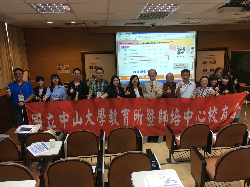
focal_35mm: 29
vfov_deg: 48.2
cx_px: 125
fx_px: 209
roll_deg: +0.6
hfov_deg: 61.7
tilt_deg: -11.8
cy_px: 94
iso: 25
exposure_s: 1/15
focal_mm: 4.15
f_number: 2.2
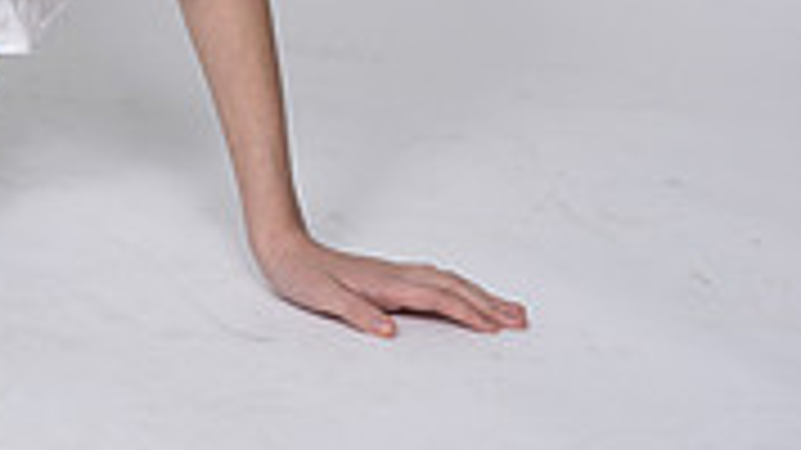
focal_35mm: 164
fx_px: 3482
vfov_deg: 7.2
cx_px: -346
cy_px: -398
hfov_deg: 12.6
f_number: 9
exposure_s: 1/125
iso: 160
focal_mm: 48
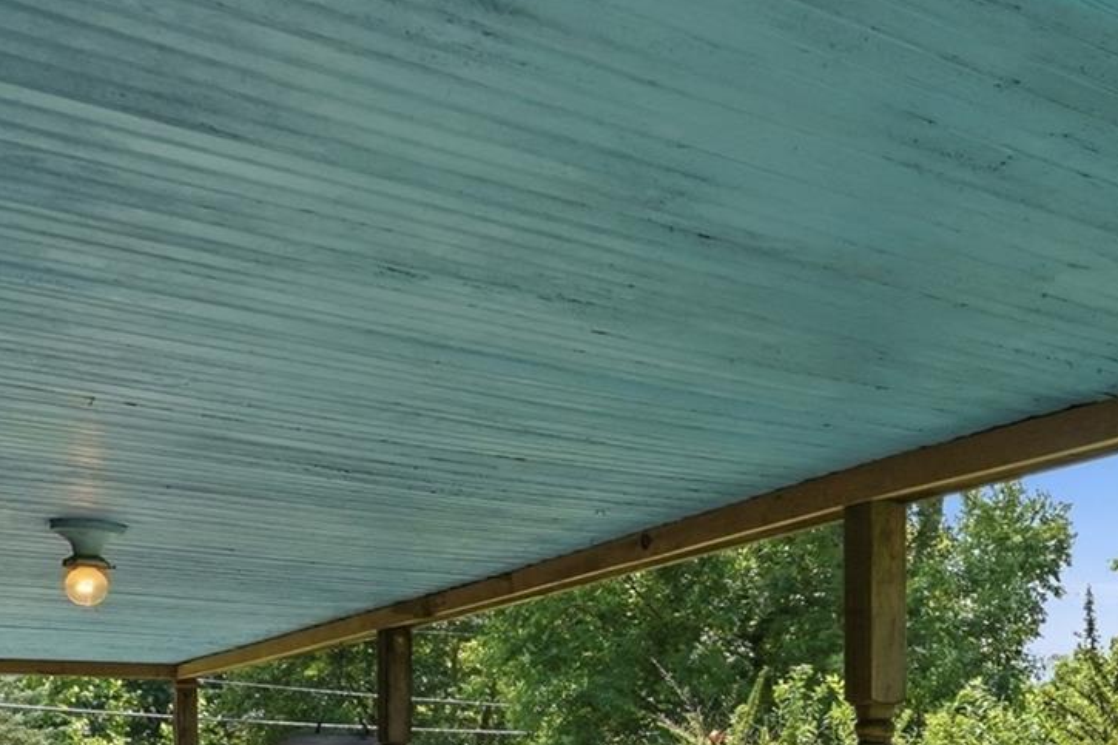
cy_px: 770
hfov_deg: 39.4
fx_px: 1490
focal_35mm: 48
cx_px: 907
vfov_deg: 26.4
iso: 2000
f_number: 7.1
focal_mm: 17
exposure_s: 1/4000
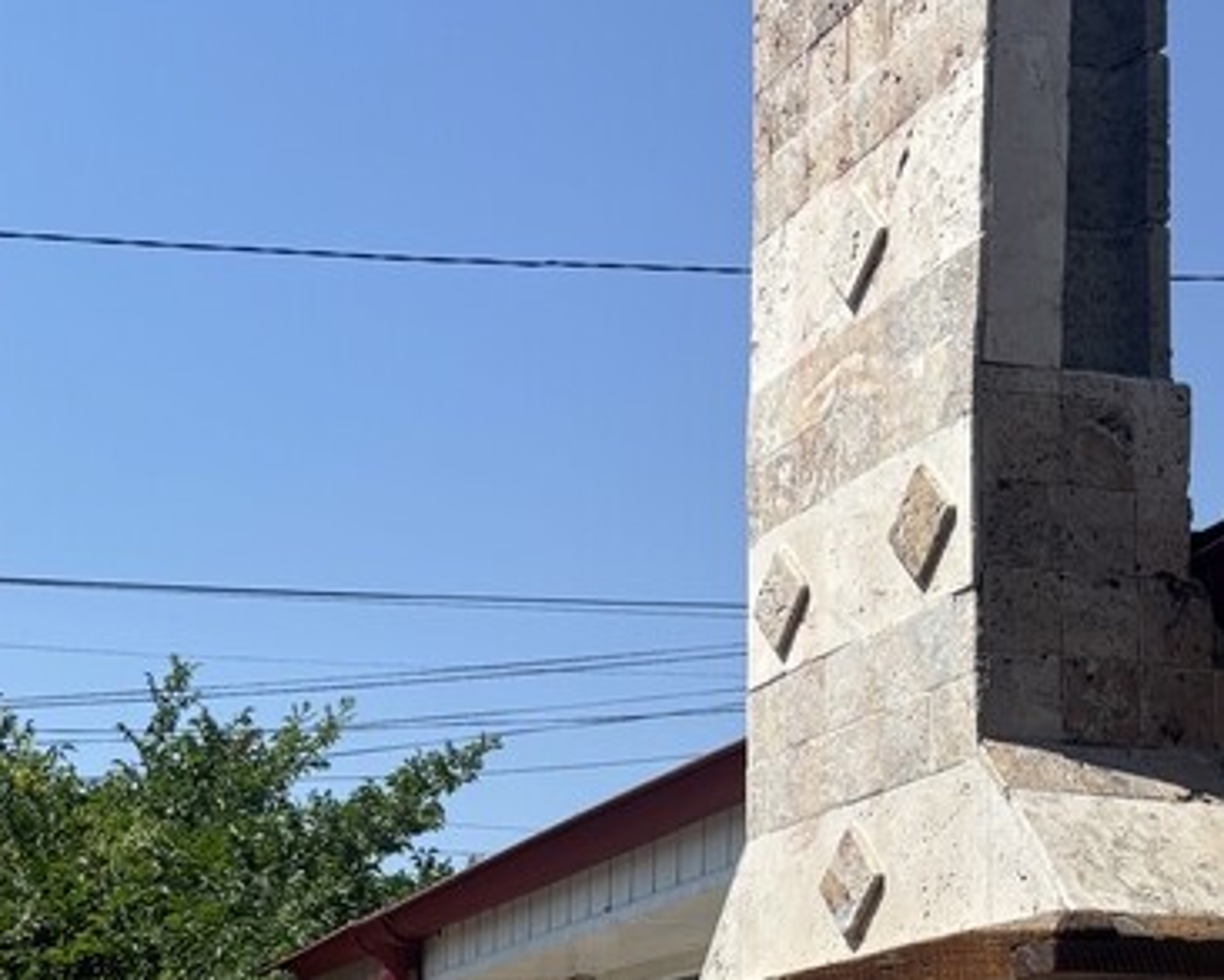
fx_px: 2573
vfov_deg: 20.2
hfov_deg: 25.9
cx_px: 117
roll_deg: -2.1
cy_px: 1191
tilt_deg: +2.7
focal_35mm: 71
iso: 50
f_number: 1.6
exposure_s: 1/4854
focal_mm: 5.96
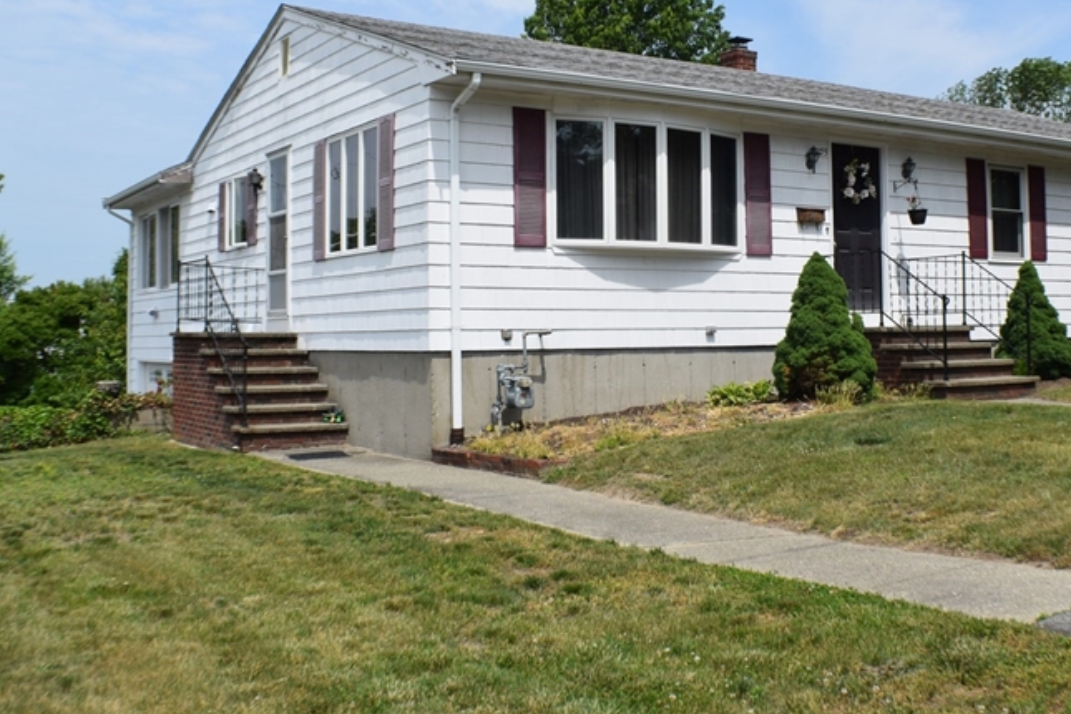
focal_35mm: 55
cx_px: 684
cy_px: 253
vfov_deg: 24.6
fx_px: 1630
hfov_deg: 36.1
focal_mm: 23
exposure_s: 1/400
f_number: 10
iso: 200
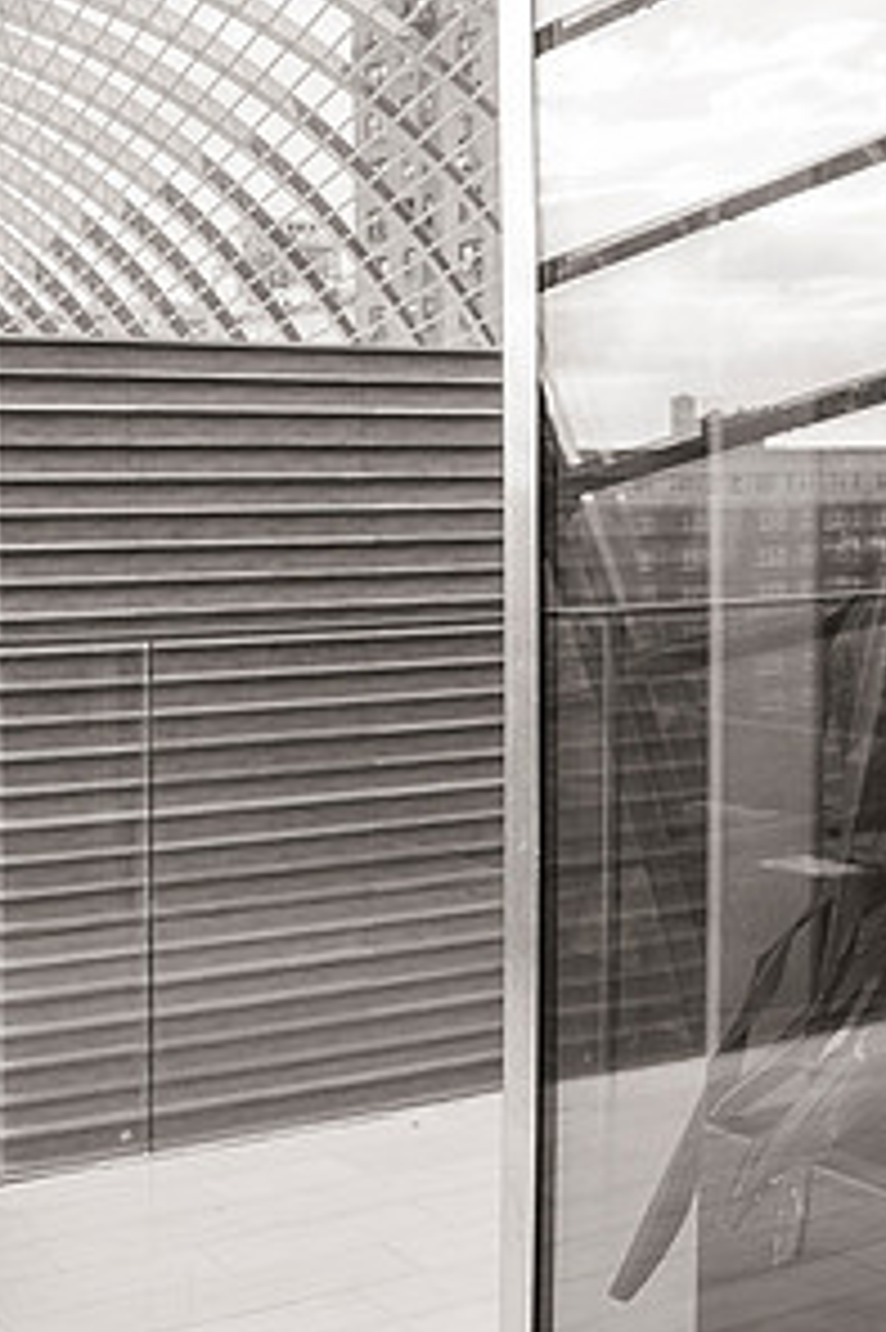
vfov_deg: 41.7
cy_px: 529
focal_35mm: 47
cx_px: -220
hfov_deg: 25.3
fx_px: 1737
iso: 1600
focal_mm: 24
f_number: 8
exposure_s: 1/200
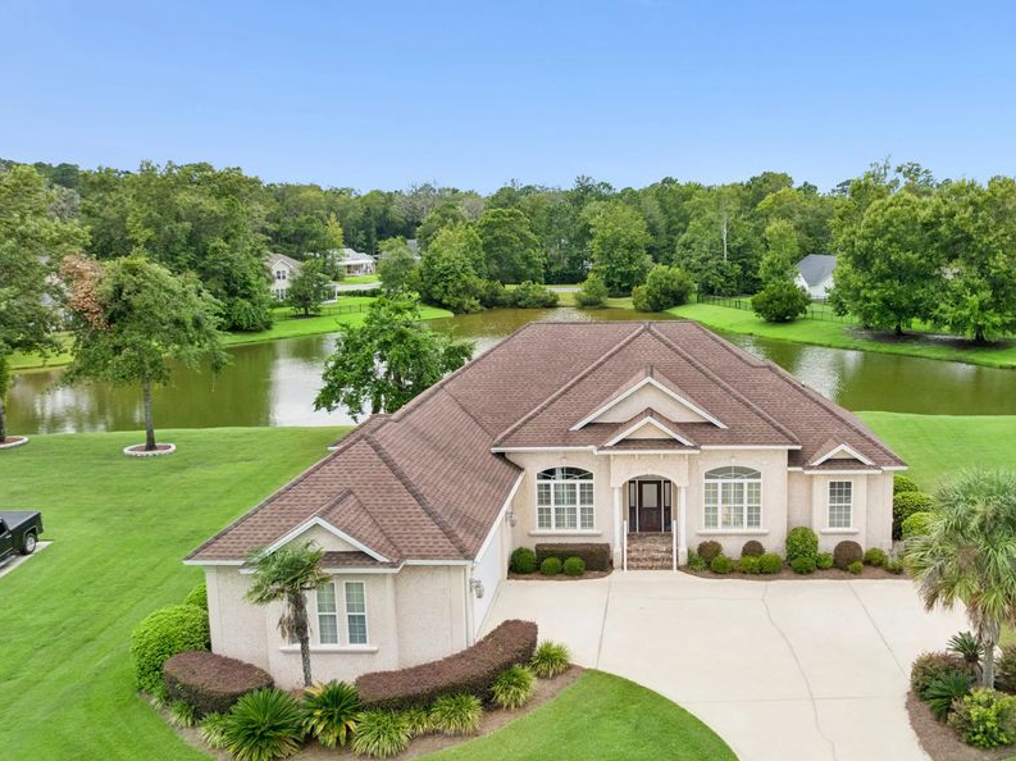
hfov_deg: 57.5
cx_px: 648
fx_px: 909
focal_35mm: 31
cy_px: 350
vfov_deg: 45.4
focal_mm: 12.29
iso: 190
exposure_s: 1/500
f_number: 2.8
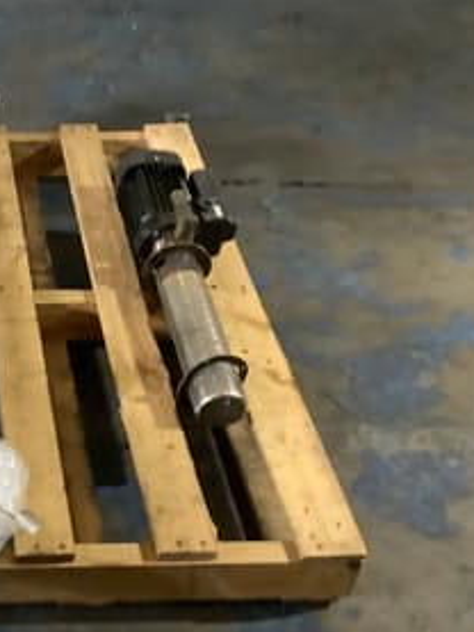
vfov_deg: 34.2
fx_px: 1022
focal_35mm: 56
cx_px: -57
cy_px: 257
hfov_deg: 24.3
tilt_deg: -37.1
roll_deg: +1.4
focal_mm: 3.3
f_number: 2.4
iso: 400
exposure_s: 1/25
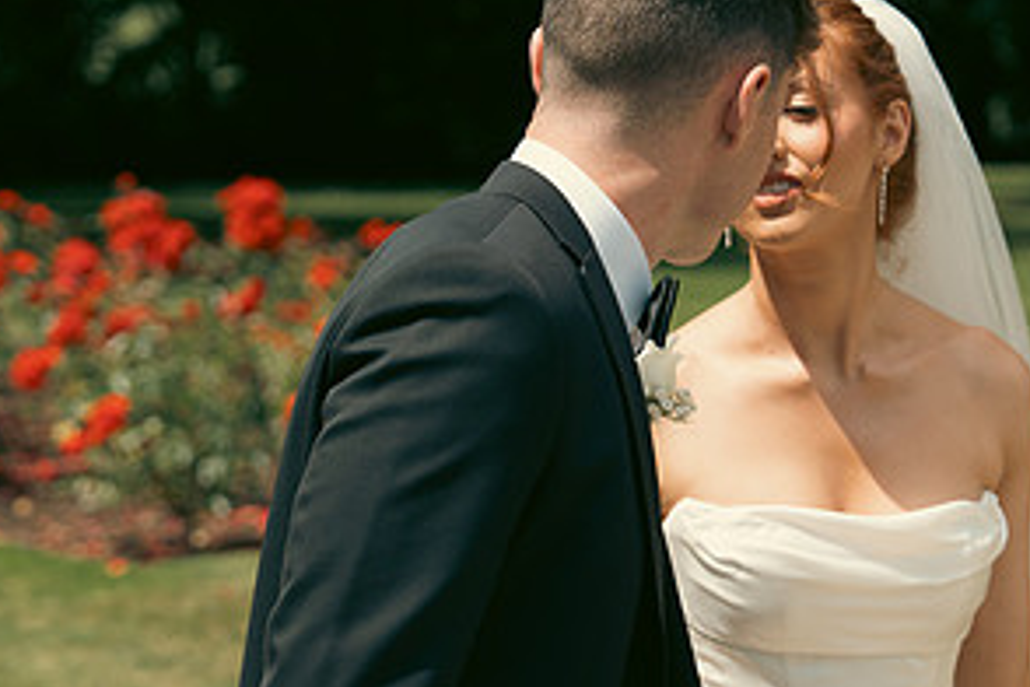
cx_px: 683
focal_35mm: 138
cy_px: 443
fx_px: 3948
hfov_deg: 14.8
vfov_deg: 9.9
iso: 200
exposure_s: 1/2000
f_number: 3.5
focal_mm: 70
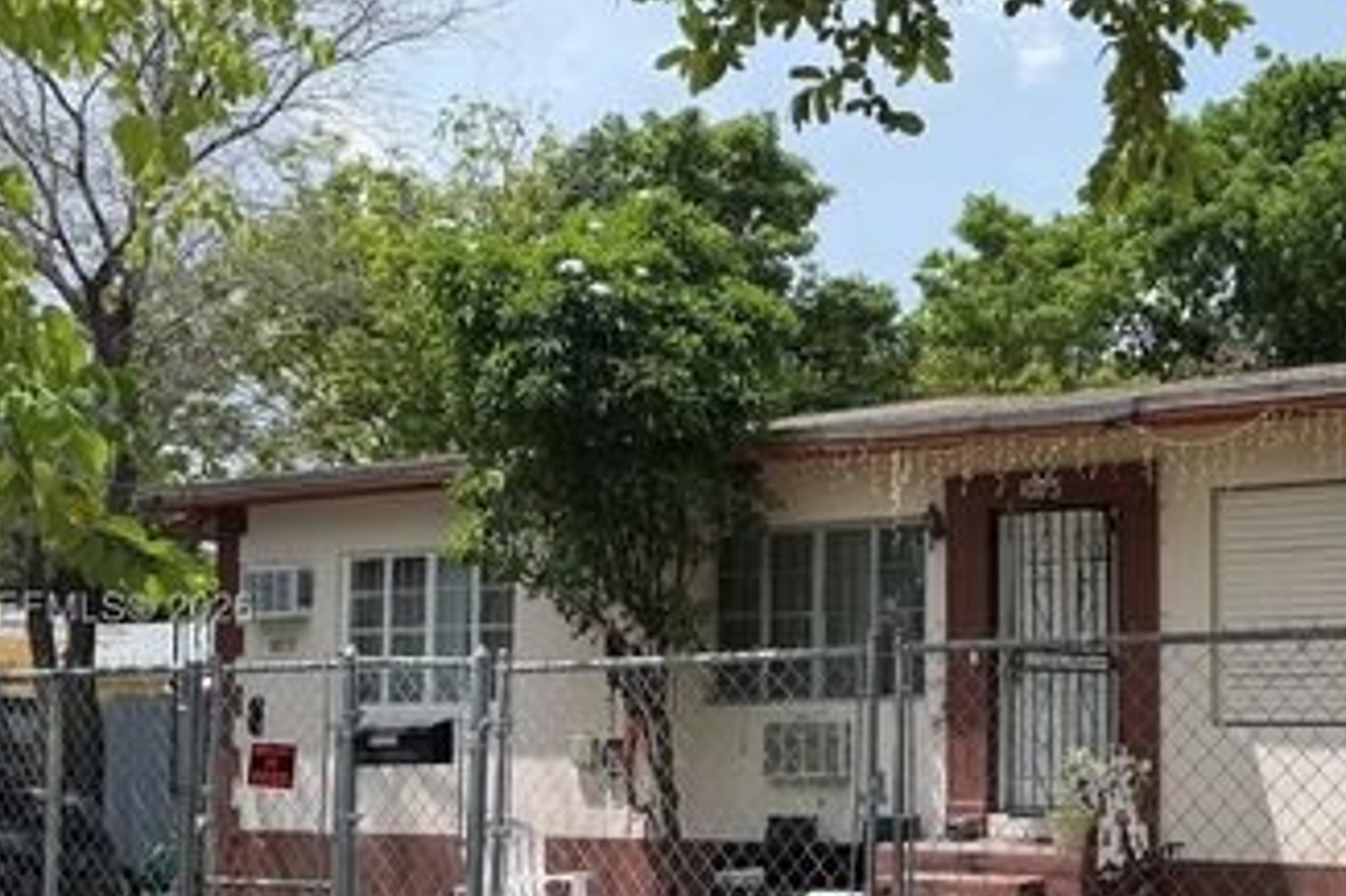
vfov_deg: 27.3
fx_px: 1831
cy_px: 611
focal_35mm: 49
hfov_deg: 38.9
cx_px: 1061
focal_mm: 6.76
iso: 80
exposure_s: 1/3145
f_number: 1.78
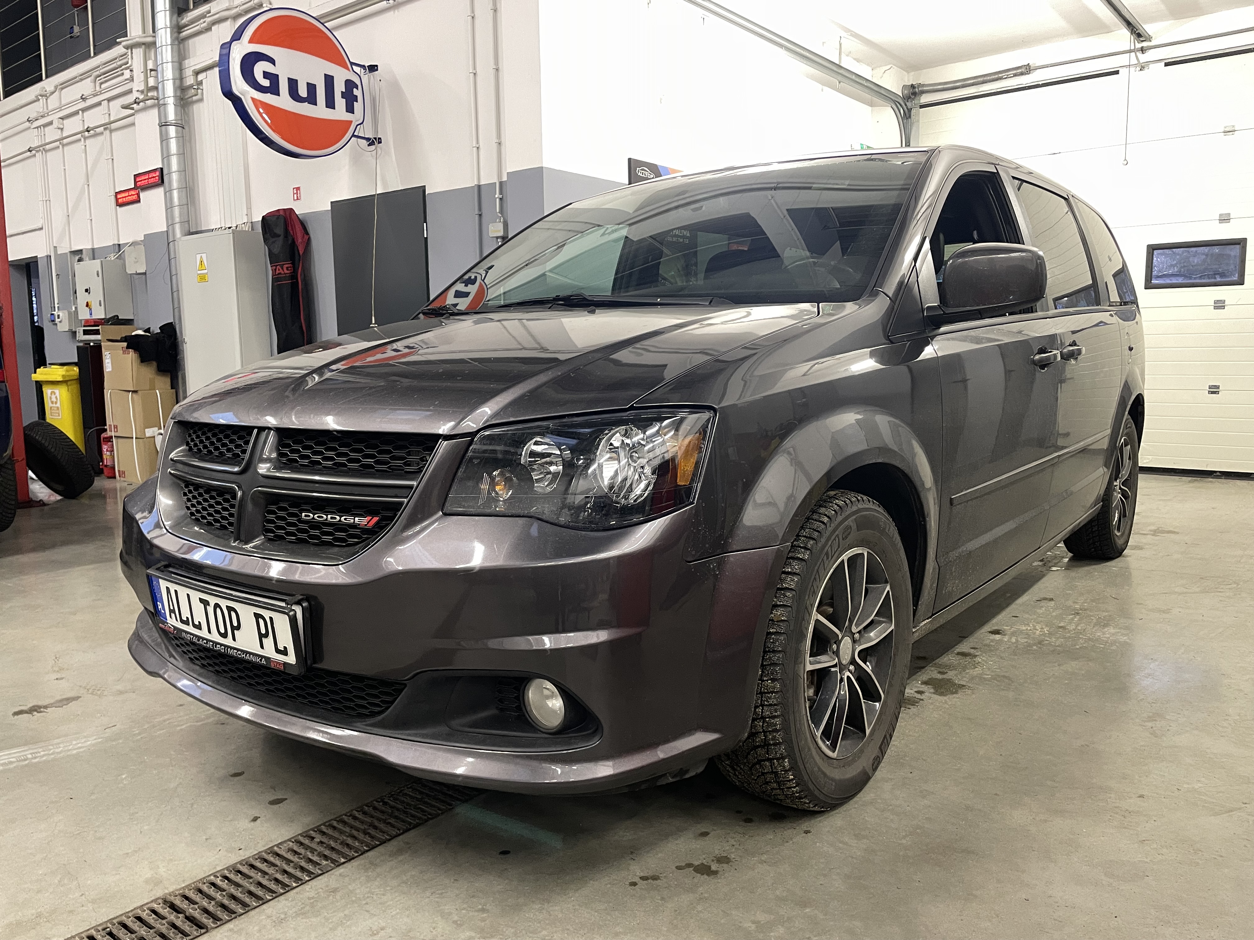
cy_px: 470
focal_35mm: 26
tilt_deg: -6.9
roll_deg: +1.1
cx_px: 627
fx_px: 942
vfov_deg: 53.1
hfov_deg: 67.3
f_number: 1.6
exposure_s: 1/50
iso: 160
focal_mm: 4.2
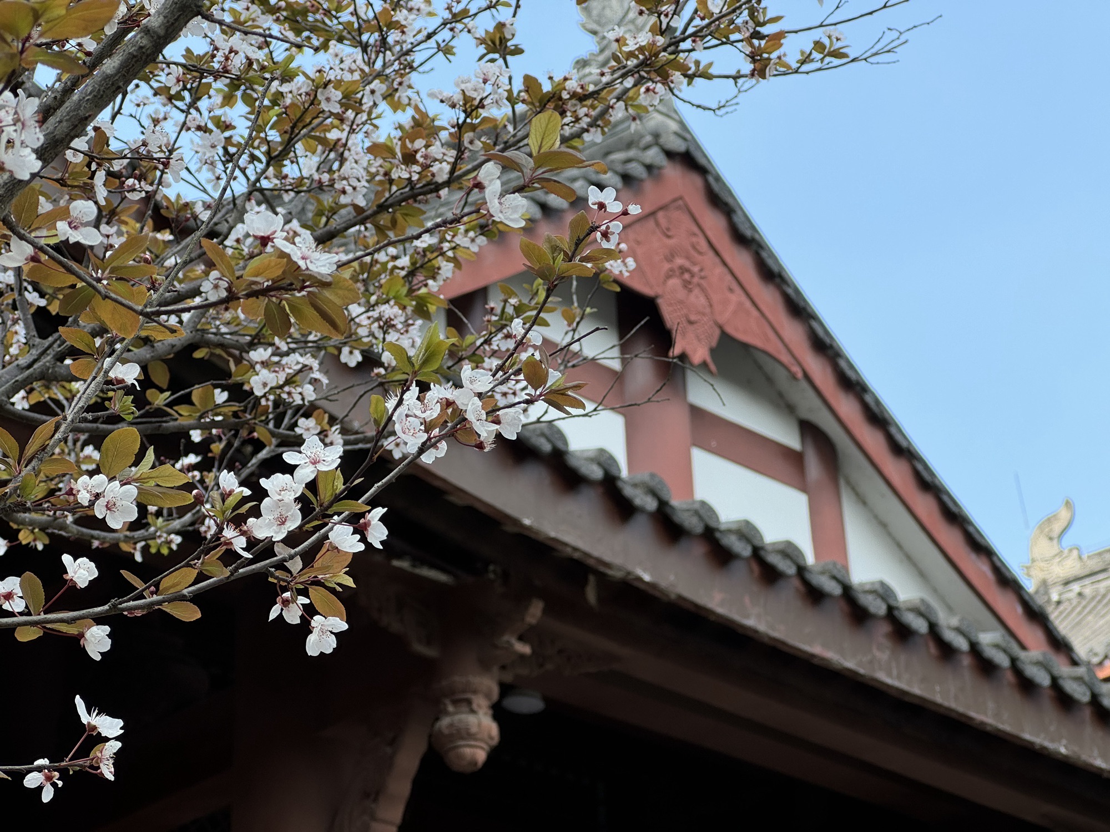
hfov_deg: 25.3
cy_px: 416
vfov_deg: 19.1
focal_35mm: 77
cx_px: 555
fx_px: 2469
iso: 25
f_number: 2.8
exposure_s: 1/210
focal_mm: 9
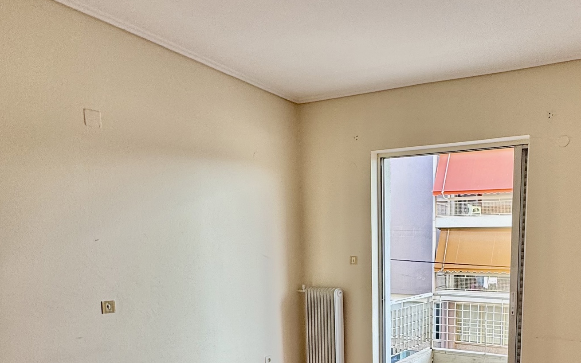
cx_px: 414
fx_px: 459
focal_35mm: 29
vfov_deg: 40.7
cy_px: 309
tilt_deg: -6.7
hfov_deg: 62.0
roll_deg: +1.0
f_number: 2.2
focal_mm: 2.22
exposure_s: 1/99
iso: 64
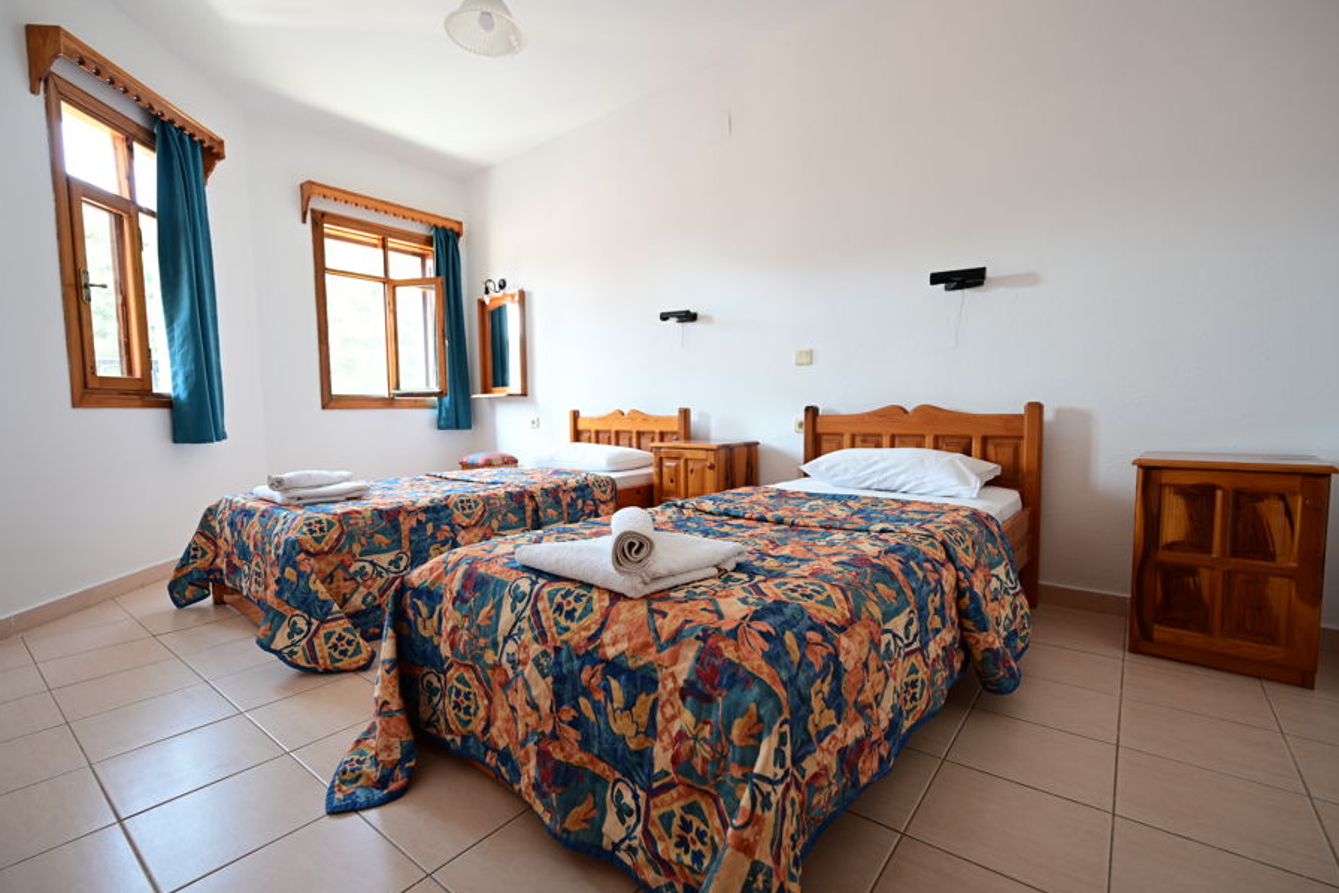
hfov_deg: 96.7
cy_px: 457
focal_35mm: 16
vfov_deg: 73.7
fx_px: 595
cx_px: 648
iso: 160
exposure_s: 1/13
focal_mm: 14
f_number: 4
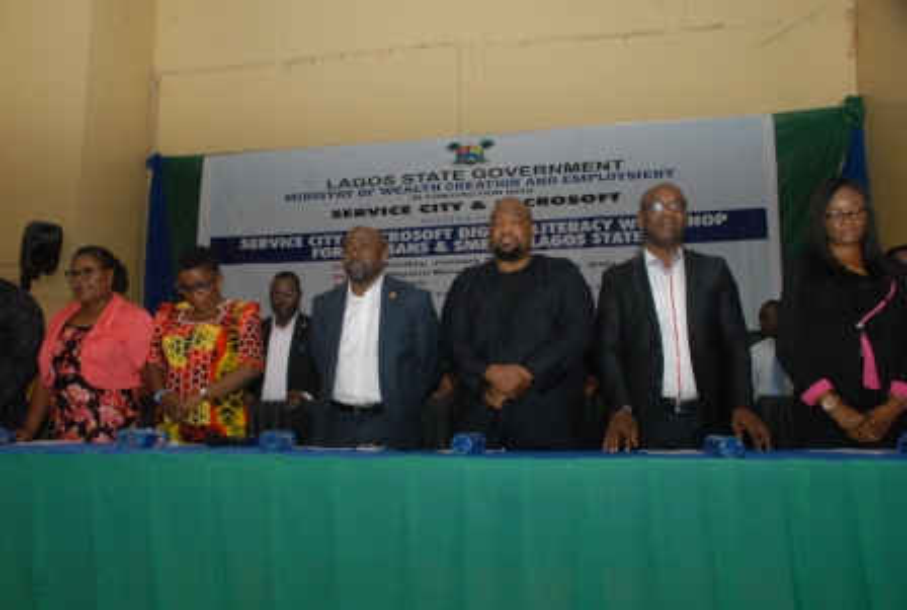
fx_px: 833
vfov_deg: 40.2
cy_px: 305
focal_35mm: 33
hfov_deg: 57.1
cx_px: 454
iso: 800
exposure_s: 1/200
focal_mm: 22
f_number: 6.3
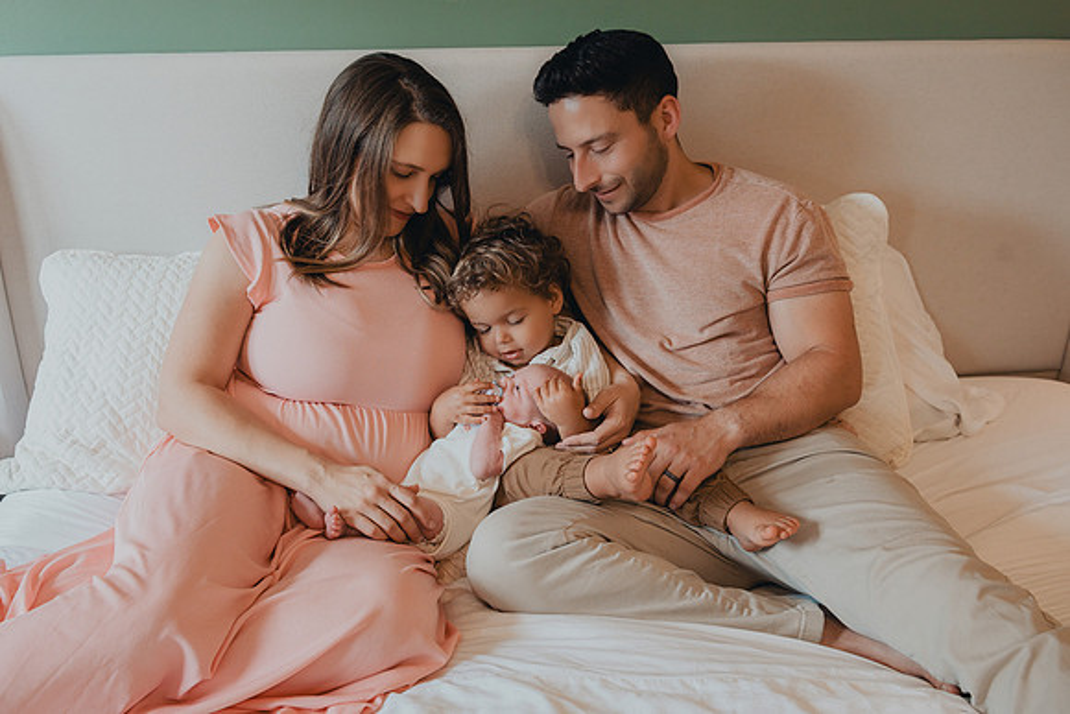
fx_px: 1045
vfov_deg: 37.7
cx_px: 499
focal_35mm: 35
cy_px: 336
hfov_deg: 54.2
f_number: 4.5
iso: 2000
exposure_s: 1/200
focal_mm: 32
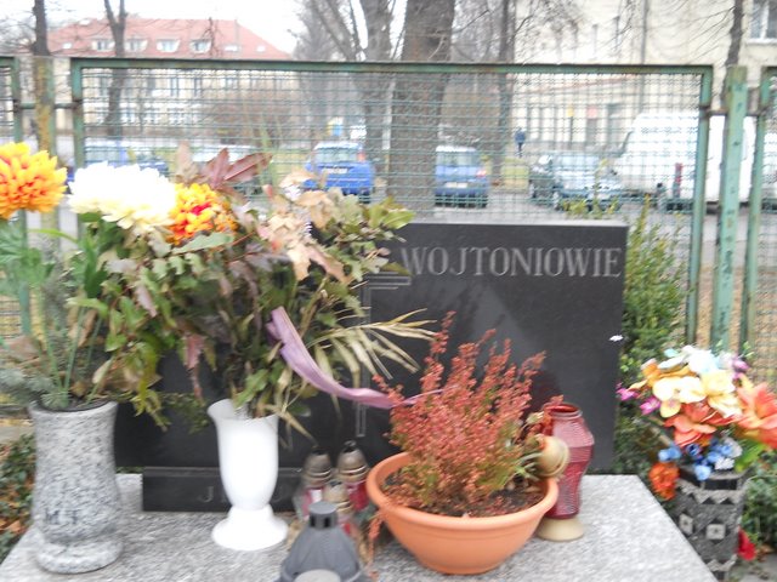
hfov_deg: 45.8
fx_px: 920
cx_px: 388
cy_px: 291
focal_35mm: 41
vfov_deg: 35.1
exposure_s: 1/30
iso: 80
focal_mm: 6.72
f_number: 3.1
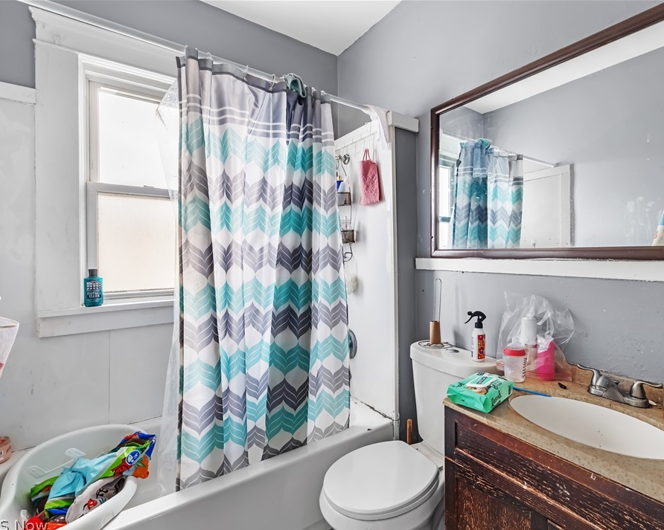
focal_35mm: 16
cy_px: 268
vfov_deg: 80.3
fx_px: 314
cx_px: 377
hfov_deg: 92.6
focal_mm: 9.6
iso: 250
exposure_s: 1/1.25
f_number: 8
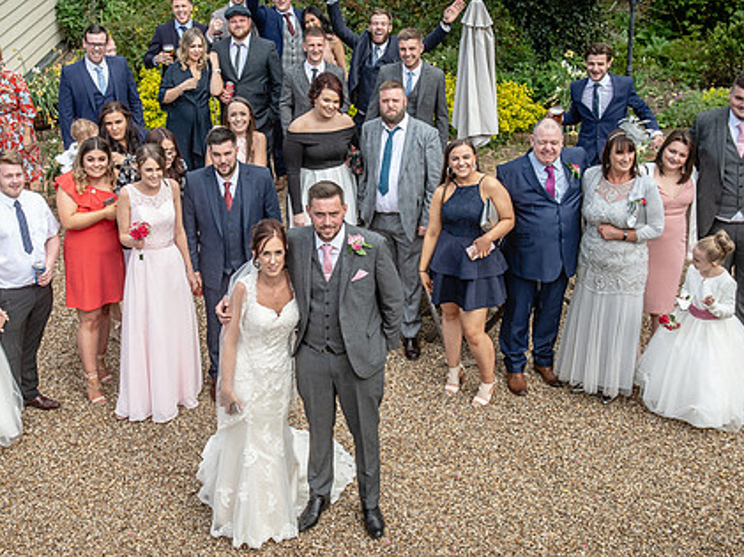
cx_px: 270
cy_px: 254
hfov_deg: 32.0
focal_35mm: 60
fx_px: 1288
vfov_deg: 24.4
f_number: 4
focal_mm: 36
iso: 100
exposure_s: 1/250
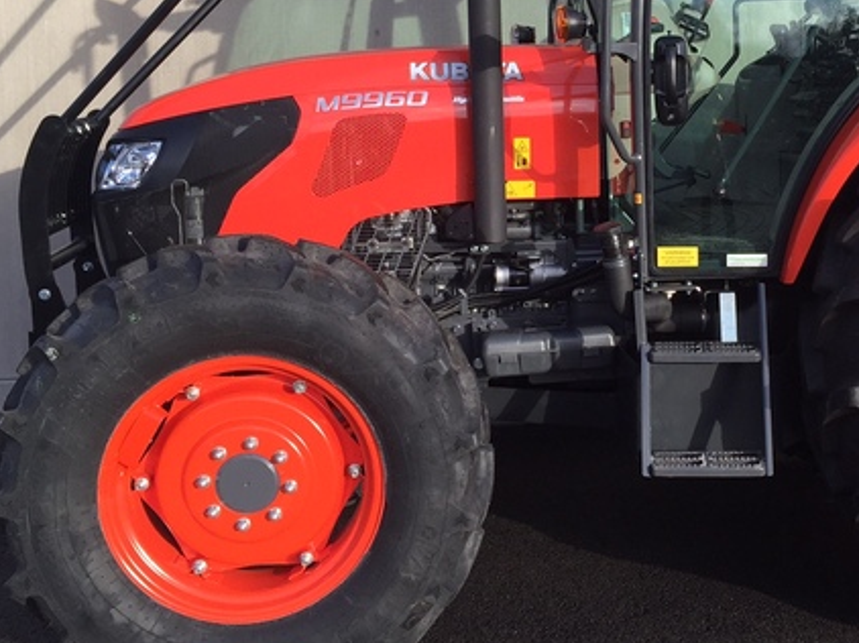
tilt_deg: -6.4
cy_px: 218
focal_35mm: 55
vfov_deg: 26.4
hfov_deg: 34.1
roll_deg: +0.1
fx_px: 1364
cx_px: 664
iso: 32
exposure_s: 1/599
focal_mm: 4.15
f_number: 2.2
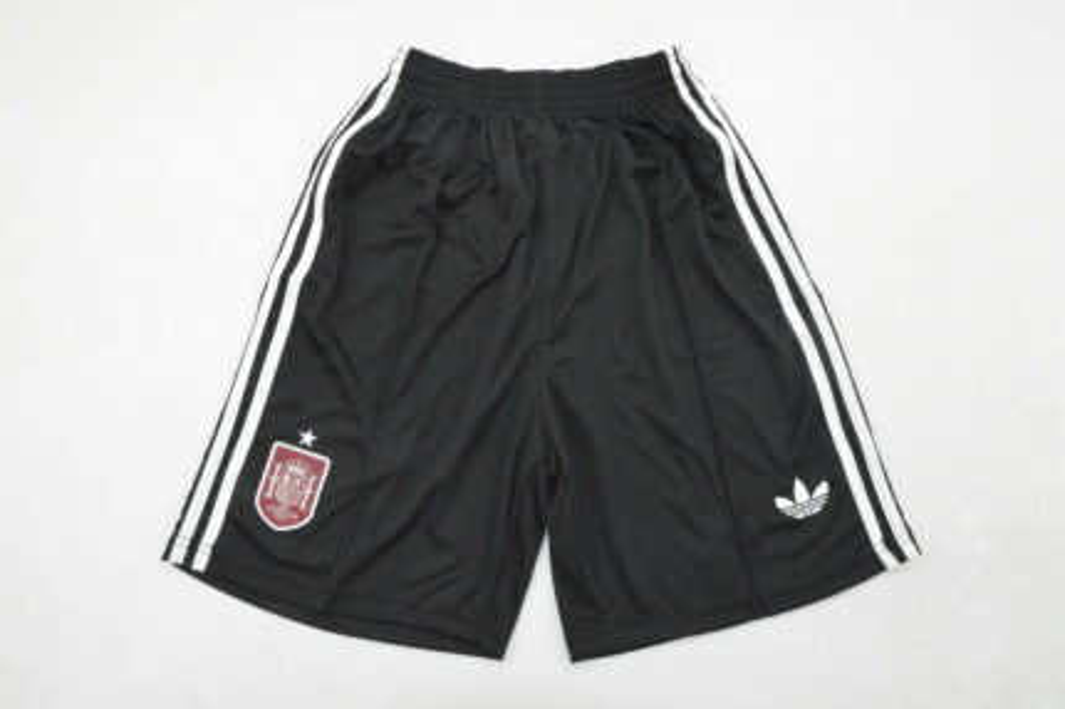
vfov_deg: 47.9
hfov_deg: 67.4
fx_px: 798
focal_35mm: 27
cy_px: 354
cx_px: 532
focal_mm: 18
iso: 6400
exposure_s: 1/200
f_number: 18
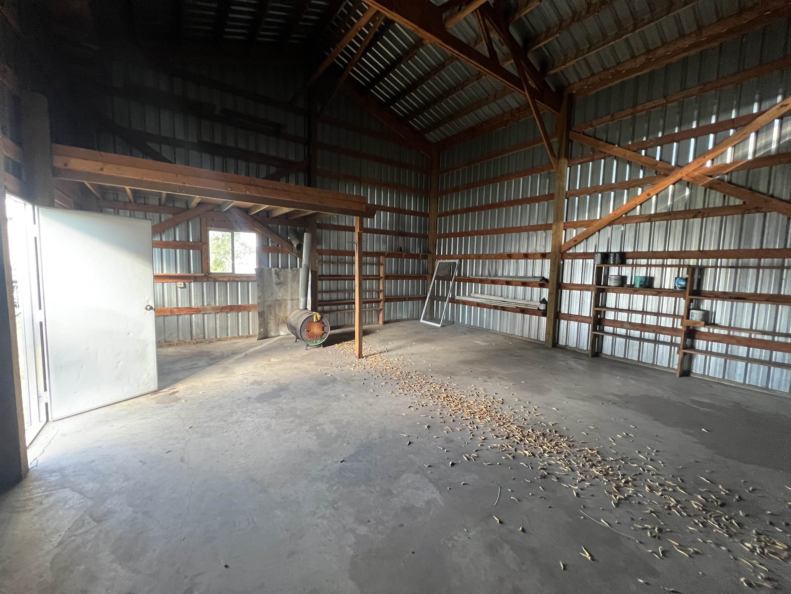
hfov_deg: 106.2
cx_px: 396
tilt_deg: -5.3
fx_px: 297
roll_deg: -1.2
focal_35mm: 13
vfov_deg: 89.9
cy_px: 297
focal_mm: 1.57
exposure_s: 1/60
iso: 500
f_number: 1.8
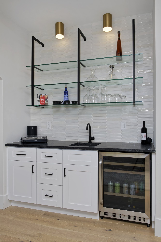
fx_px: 195
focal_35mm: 29
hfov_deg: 45.0
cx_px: 80
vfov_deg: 63.7
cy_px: 121
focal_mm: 29
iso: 800
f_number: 10
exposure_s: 1/200
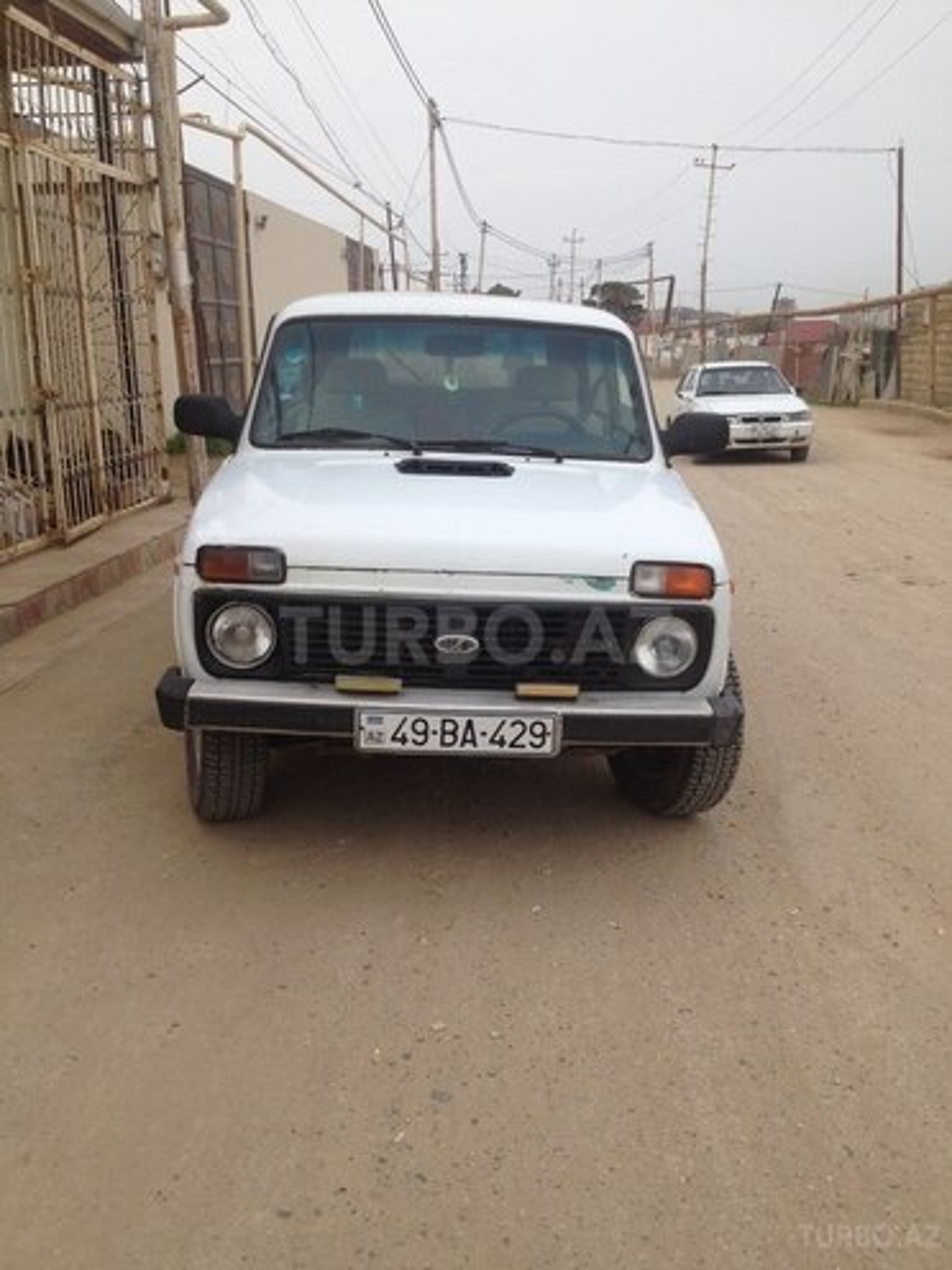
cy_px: 635
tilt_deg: -14.4
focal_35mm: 35
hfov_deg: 40.7
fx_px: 1283
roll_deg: +3.6
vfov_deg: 52.6
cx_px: 476
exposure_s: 1/525
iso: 50
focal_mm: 4.28
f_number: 2.4
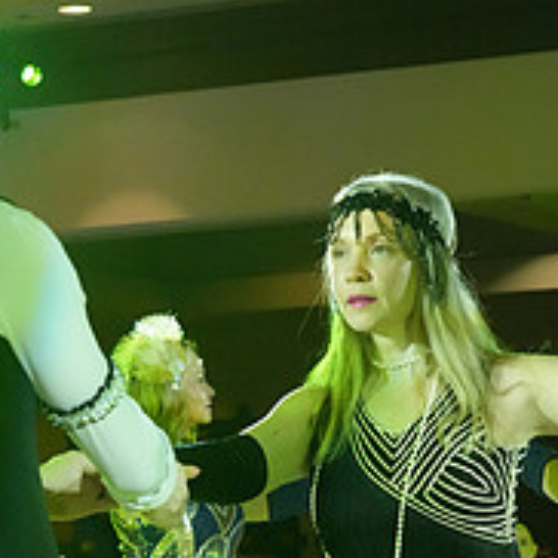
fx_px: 2918
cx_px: 192
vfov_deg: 10.7
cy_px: 665
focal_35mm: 160
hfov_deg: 10.9
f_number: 6.3
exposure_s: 1/250
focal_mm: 59
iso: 10000
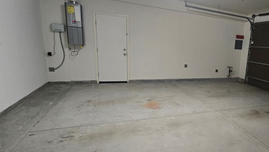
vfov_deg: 51.5
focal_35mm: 22
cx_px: 202
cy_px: 80
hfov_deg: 75.3
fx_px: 157
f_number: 2.2
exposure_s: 1/60
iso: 1000
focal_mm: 2.2
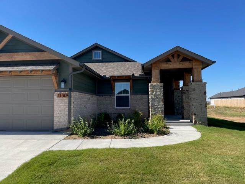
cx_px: 122
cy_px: 92
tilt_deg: +3.4
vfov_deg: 53.1
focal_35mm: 26
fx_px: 184
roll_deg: +0.7
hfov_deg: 67.3
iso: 32
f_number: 1.6
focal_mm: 4.2
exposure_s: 1/2506
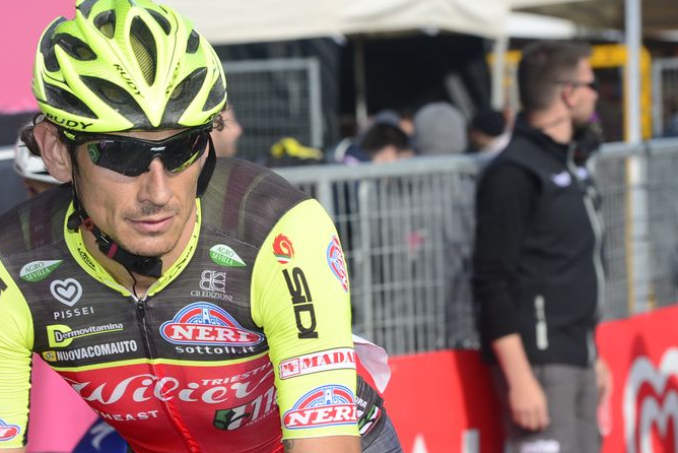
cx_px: 133
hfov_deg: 9.9
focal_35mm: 208
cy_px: 288
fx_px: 3919
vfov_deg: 6.6
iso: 200
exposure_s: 1/250
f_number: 8
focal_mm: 116
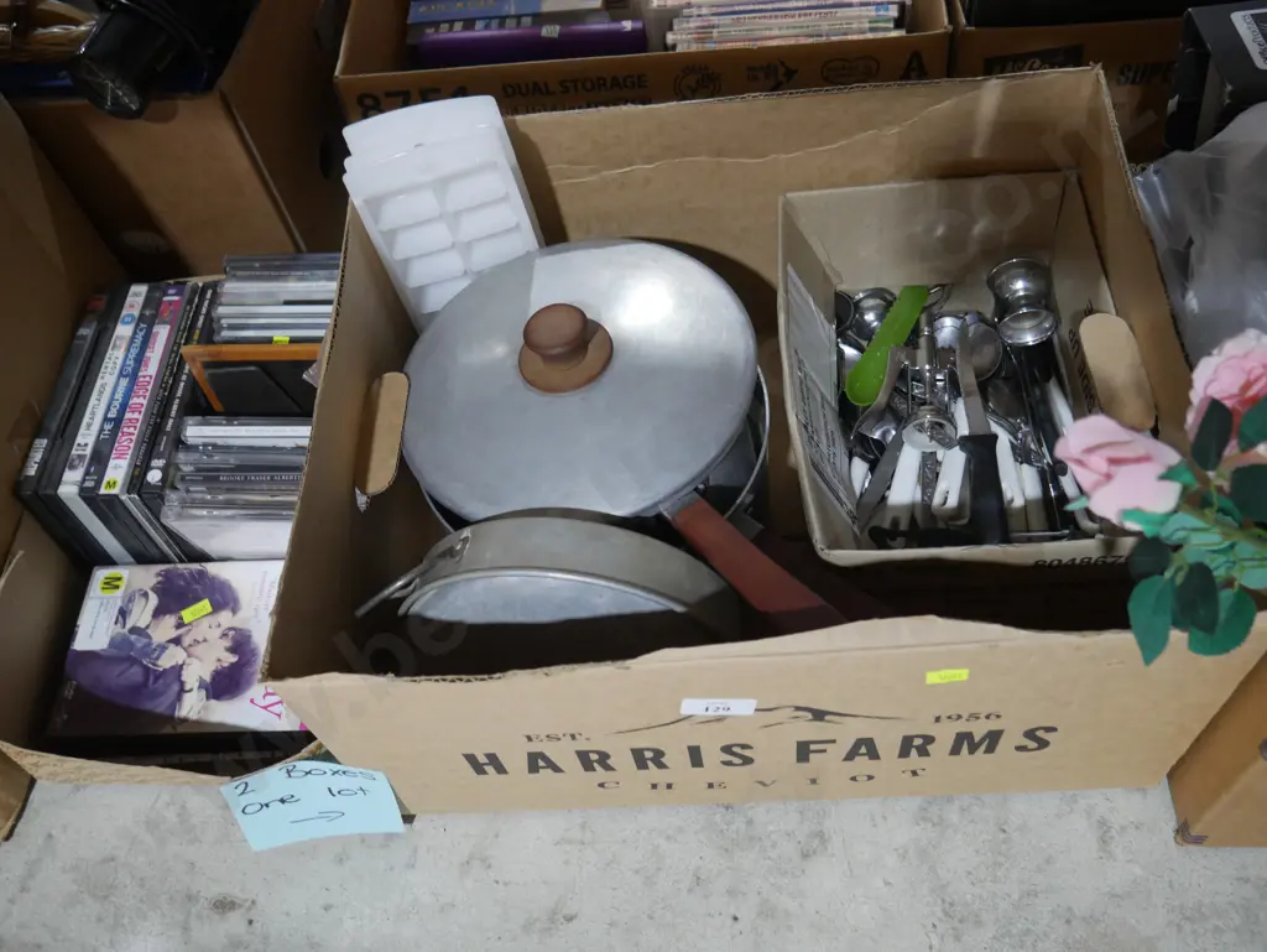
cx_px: 634
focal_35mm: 32
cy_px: 476
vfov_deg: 44.2
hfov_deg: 56.8
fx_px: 1172
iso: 1000
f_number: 3.6
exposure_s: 1/60
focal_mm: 16
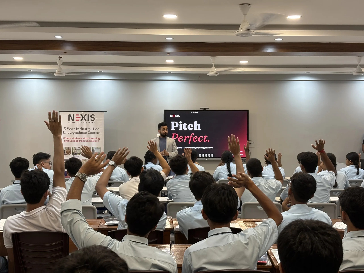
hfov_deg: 36.8
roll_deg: +0.8
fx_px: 547
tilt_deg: +2.1
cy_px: 136
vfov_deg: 28.0
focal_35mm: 52
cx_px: 182
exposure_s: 1/50
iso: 80
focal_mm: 5.96
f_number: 1.6
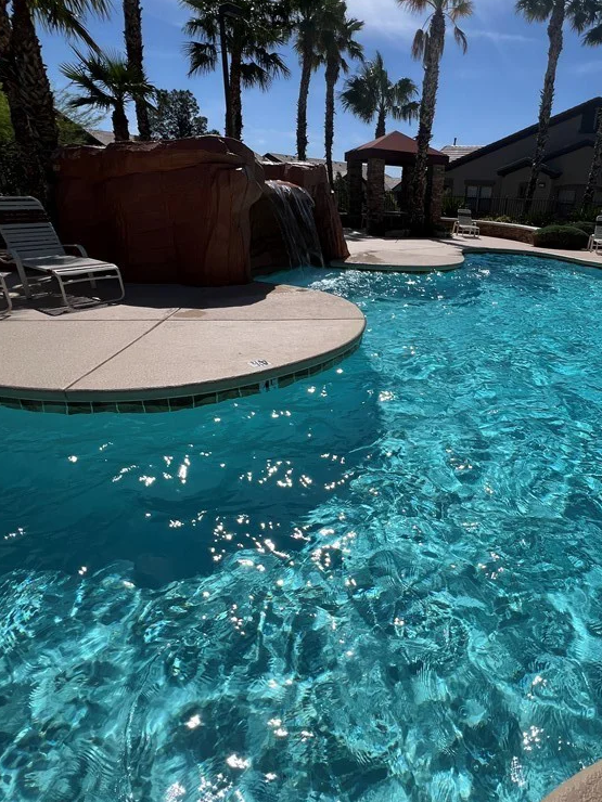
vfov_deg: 87.5
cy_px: 366
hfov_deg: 69.5
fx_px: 417
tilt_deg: -21.0
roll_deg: -2.4
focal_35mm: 18
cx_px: 402
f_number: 1.8
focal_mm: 1.57
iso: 32
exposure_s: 1/3215
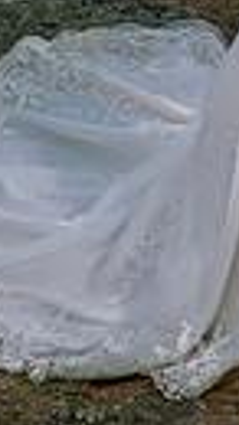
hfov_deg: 8.5
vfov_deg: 14.5
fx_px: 1591
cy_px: -163
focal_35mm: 141
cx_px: 311
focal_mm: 26
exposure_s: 1/2000
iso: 250
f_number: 6.3
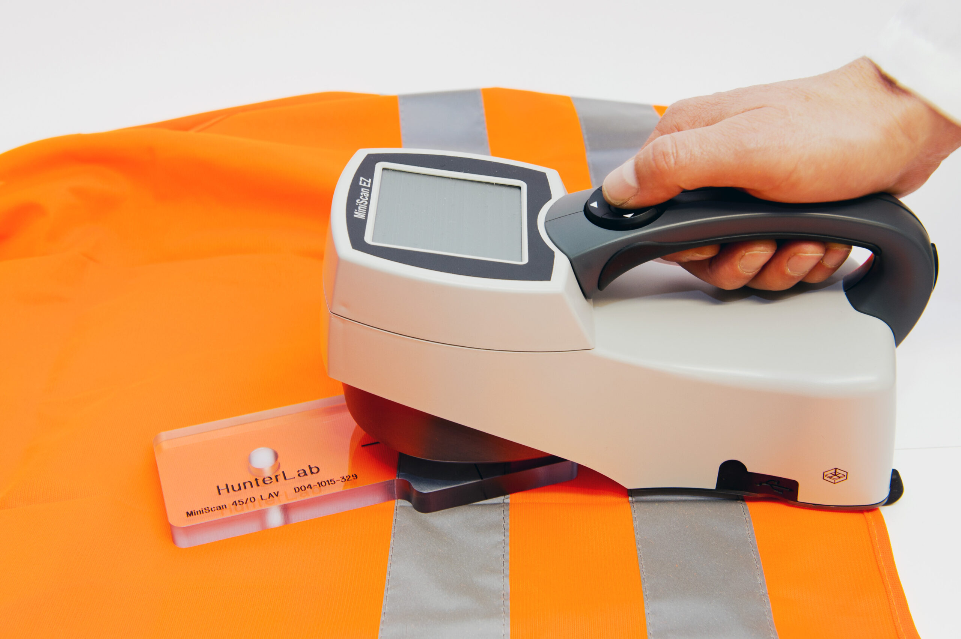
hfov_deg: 44.5
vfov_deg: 30.5
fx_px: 1174
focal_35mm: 44
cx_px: 480
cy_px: 320
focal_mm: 44
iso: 400
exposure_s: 1/13
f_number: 8
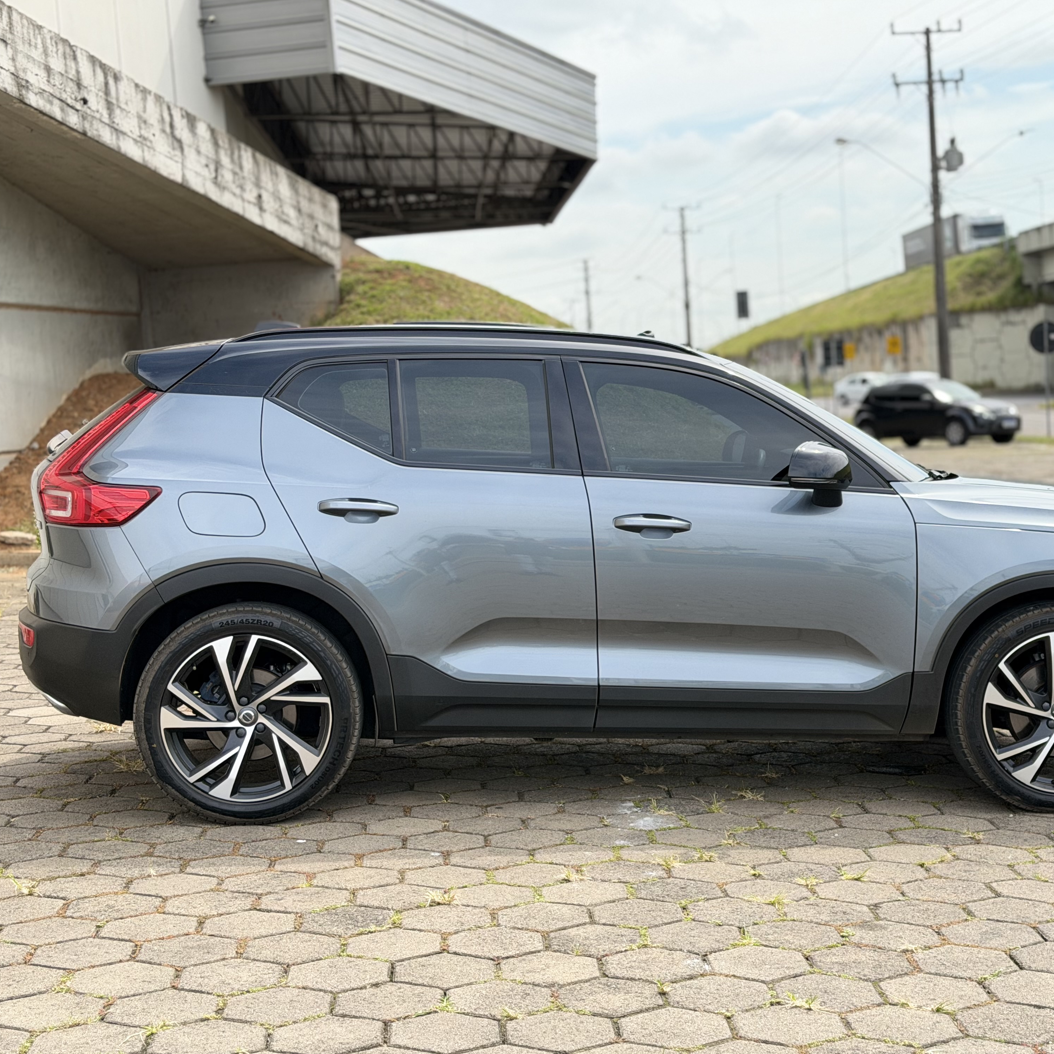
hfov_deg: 29.9
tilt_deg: -3.4
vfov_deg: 30.0
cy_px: 525
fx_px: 1964
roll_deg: +4.2
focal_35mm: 57
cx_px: 653
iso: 100
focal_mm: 6.76
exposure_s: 1/2273
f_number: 1.78
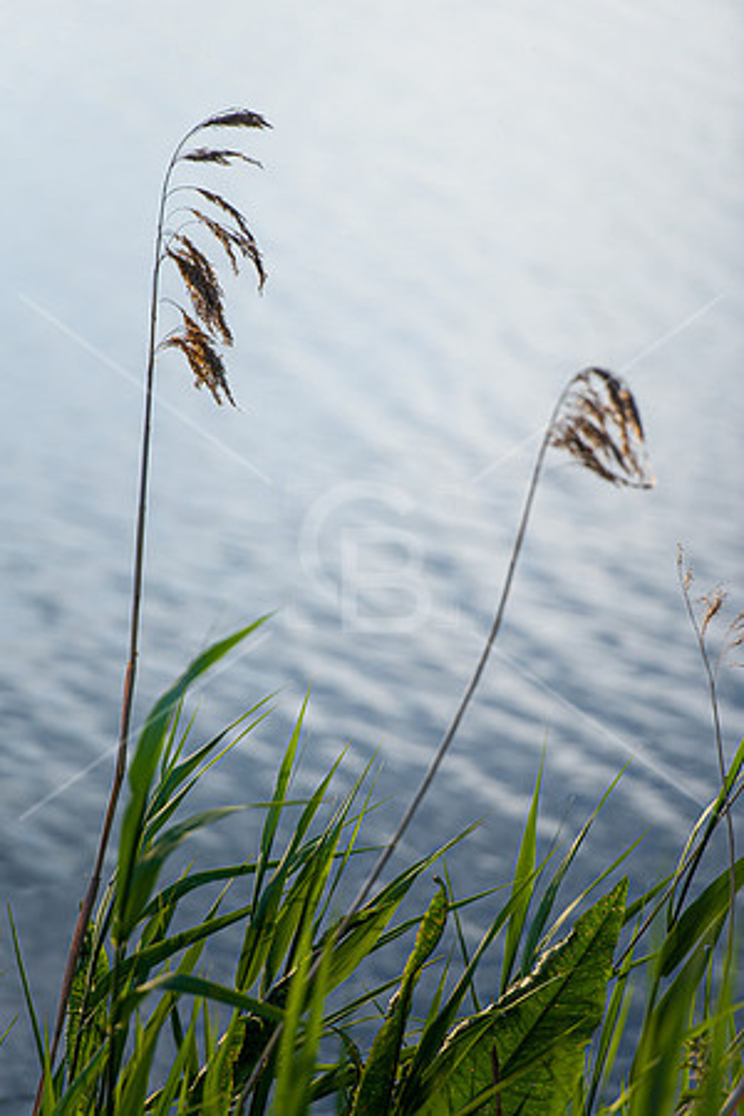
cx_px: 372
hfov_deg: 6.9
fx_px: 6200
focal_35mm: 200
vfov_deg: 10.3
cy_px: 558
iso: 640
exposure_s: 1/1000
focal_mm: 200
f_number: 4
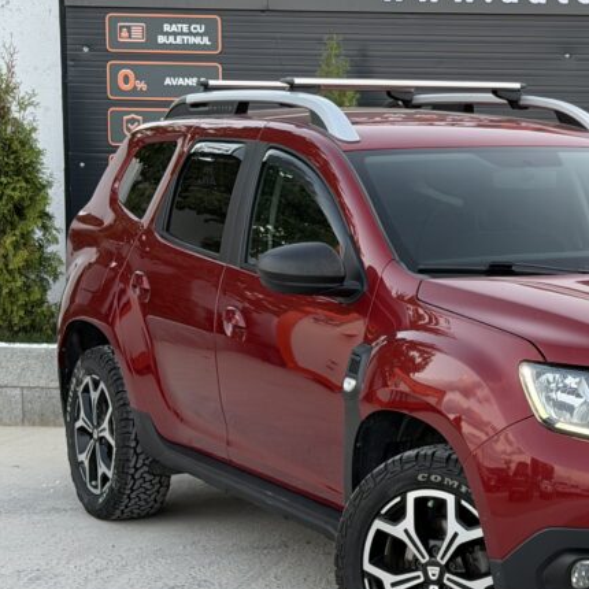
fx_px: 1944
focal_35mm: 101
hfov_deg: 16.7
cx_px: 655
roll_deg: -0.9
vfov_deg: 17.2
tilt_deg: -7.6
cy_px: 368
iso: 100
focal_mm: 6.76
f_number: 1.78
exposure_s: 1/73
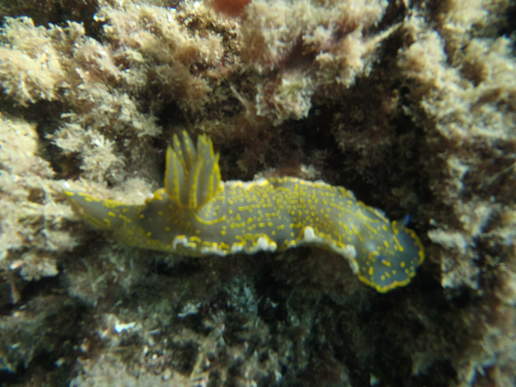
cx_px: 258
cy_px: 194
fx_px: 417
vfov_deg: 49.7
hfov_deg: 63.4
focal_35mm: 28
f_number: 4.5
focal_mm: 5
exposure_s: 1/125
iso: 80
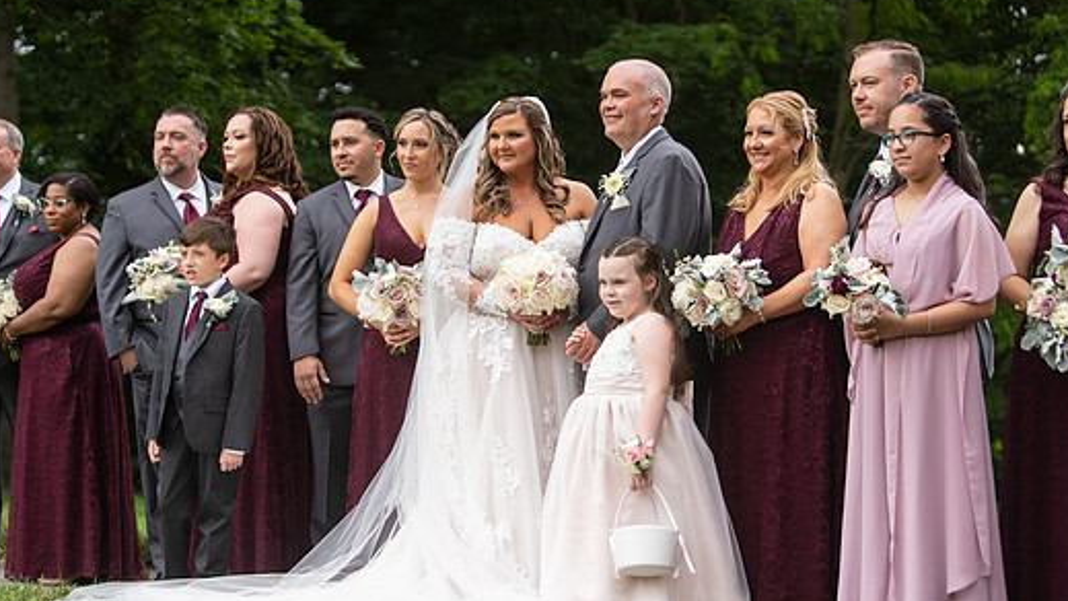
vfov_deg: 14.7
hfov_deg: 25.9
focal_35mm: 82
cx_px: 504
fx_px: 2322
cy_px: 302
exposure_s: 1/1000
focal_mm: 70
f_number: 2.8
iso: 200
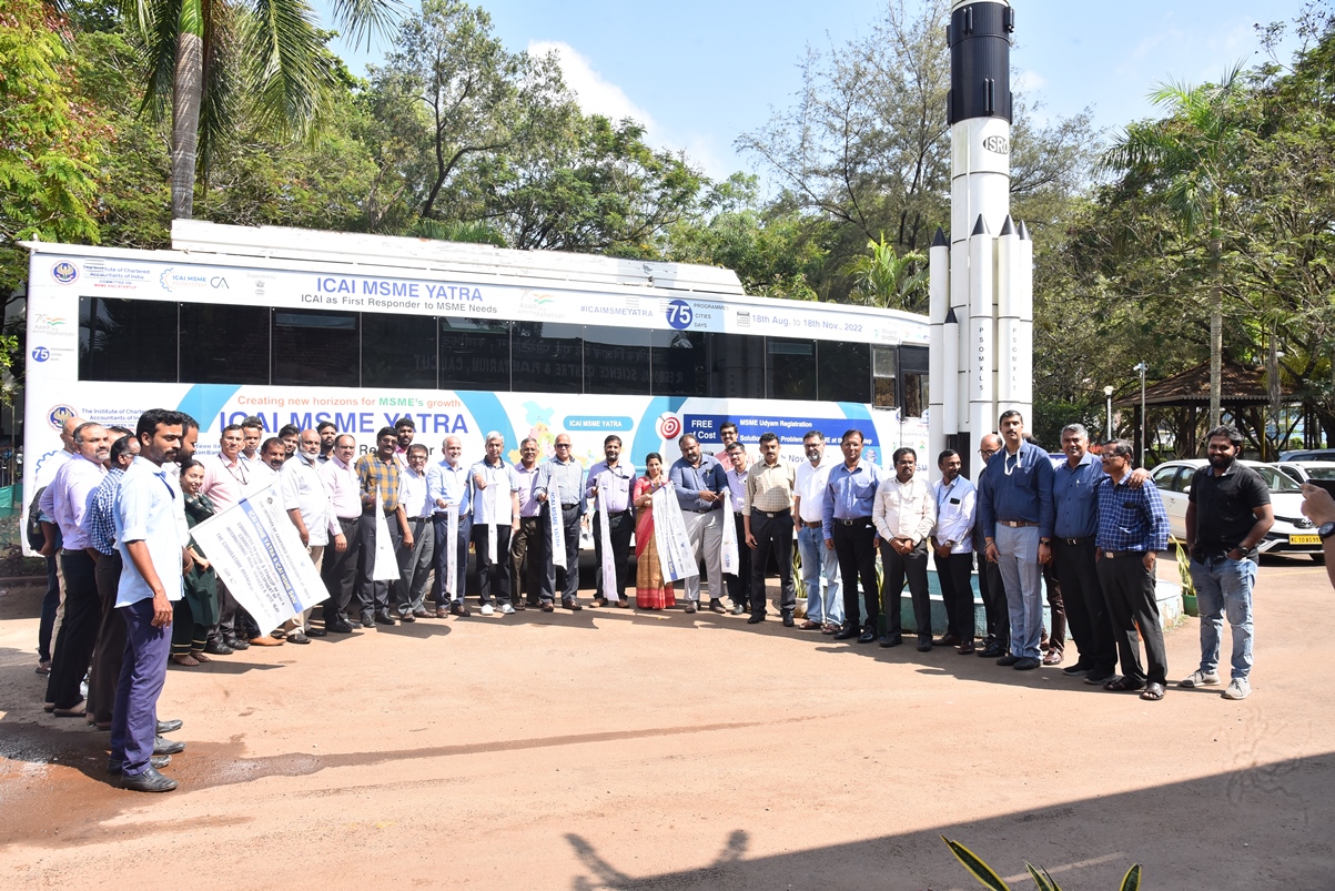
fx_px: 1002
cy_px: 446
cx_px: 668
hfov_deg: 67.4
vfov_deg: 48.0
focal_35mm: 27
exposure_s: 1/250
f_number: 14
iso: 640
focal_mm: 27
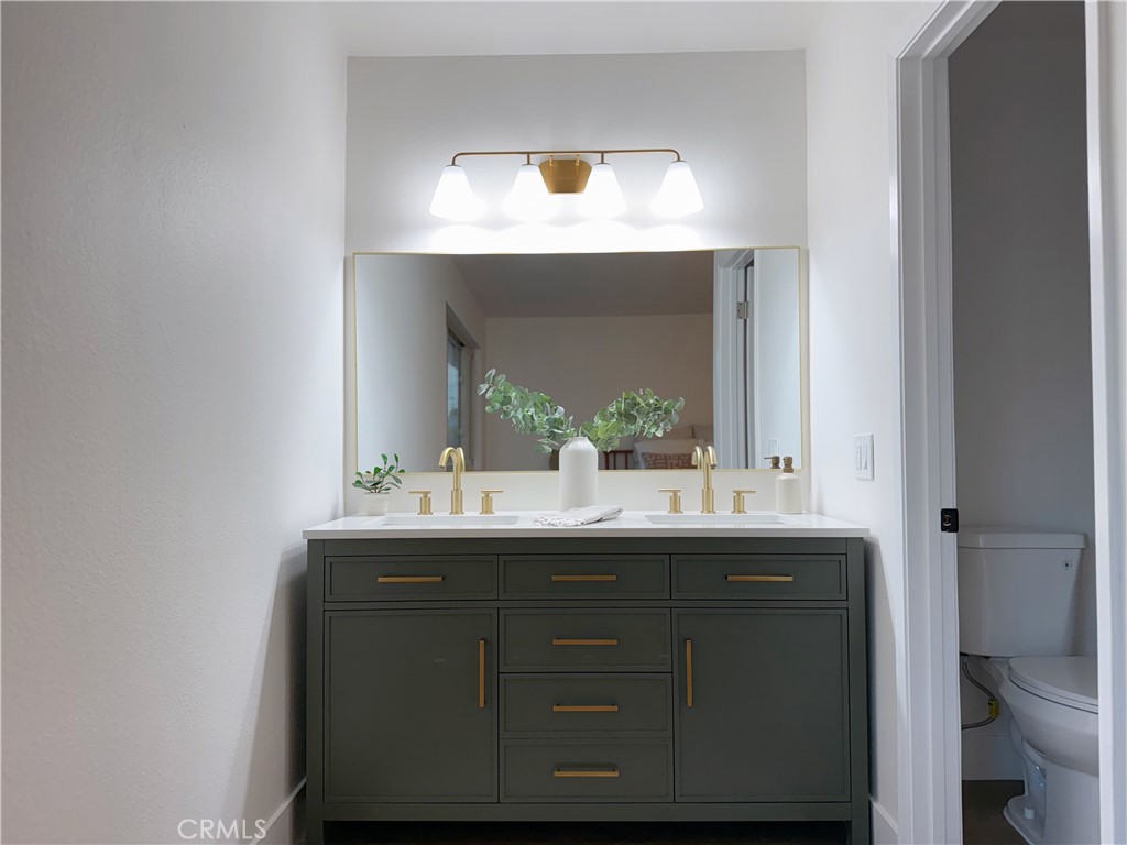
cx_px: 564
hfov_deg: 71.6
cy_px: 422
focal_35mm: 24
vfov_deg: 56.8
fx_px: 781
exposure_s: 1/120
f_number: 1.78
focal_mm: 6.76
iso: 100
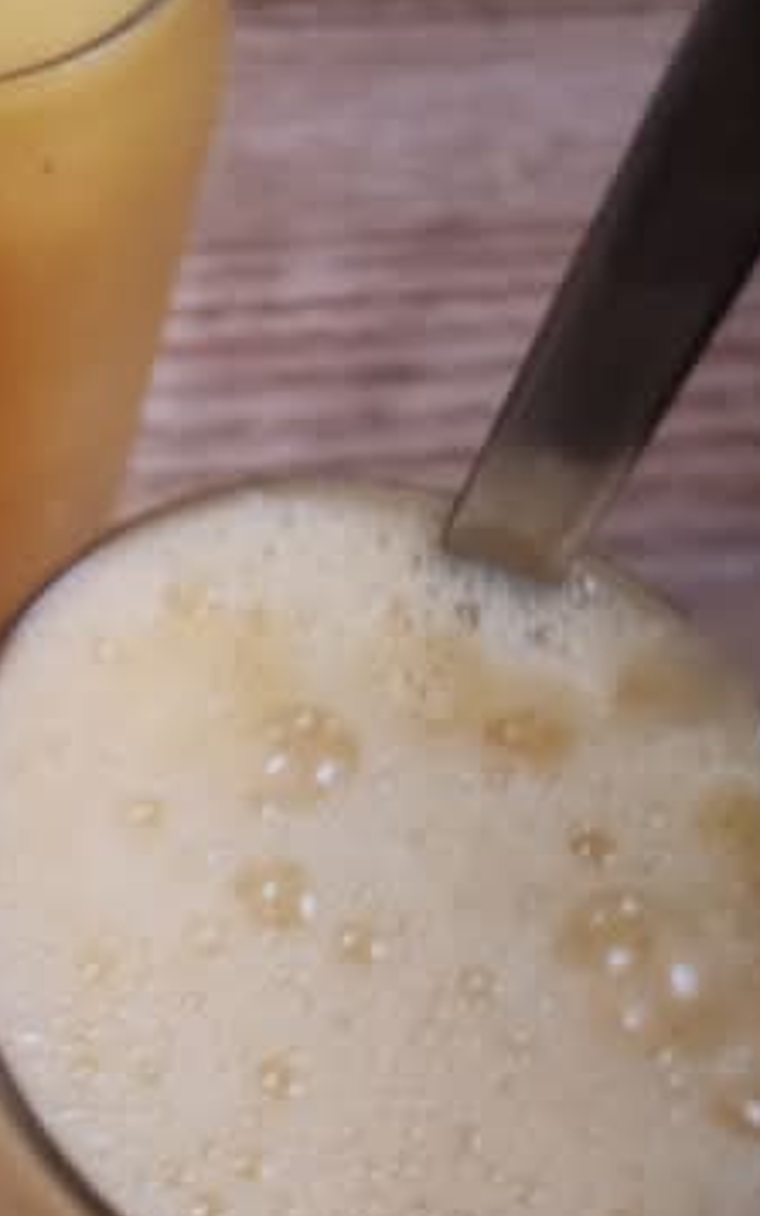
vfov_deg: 40.2
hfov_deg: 23.5
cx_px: -164
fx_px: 1658
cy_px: 523
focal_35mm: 50
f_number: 1.8
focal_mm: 5.4
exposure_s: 1/54
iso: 160
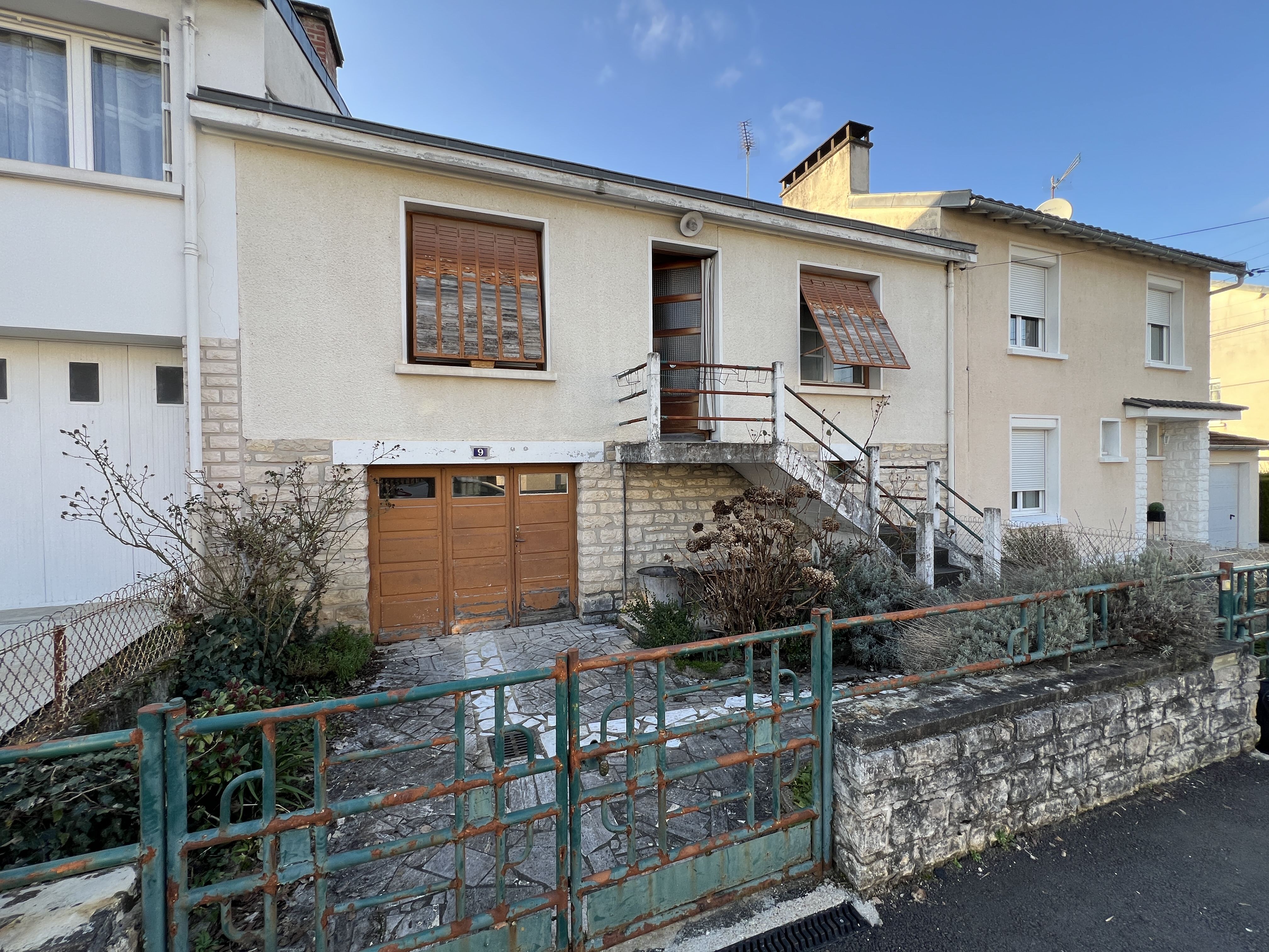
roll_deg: +1.0
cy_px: 476
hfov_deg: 106.2
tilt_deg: -1.9
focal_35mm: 13
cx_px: 634
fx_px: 477
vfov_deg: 89.9
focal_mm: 1.57
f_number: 1.8
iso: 32
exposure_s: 1/241
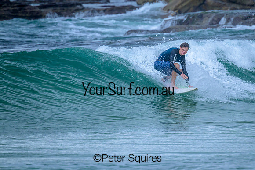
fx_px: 5437
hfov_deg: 2.7
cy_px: 66
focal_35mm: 767
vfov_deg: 1.8
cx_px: 170
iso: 1250
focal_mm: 560
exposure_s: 1/2000
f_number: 8
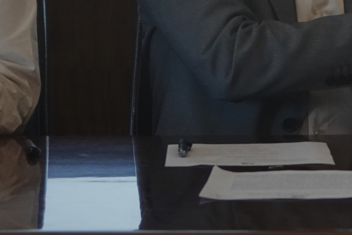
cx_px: 484
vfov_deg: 4.8
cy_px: -88
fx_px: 2757
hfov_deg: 7.2
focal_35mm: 282
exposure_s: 1/200
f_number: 3.5
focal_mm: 34.7
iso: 1000
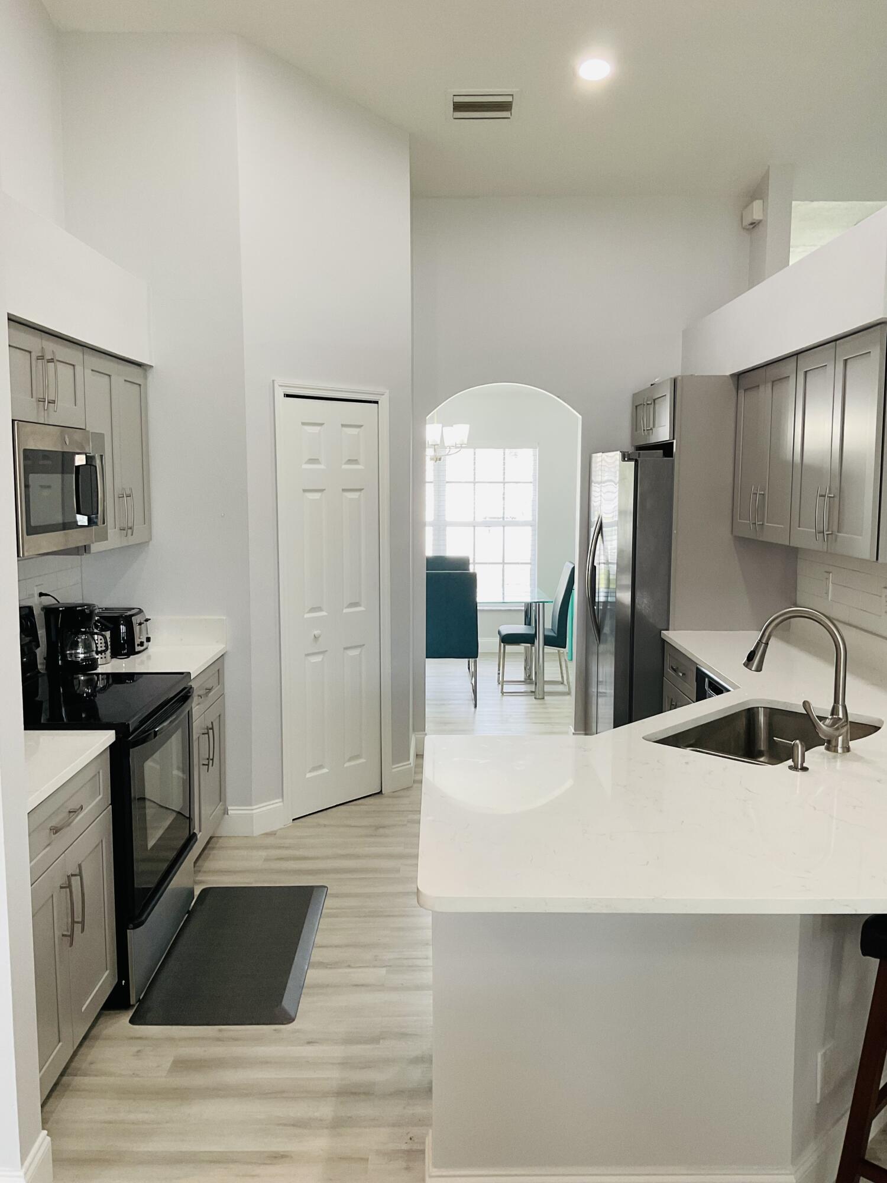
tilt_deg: -5.3
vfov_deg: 61.7
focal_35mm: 29
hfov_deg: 48.2
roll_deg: -1.2
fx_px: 991
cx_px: 444
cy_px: 592
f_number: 1.8
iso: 64
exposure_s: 1/60
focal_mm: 3
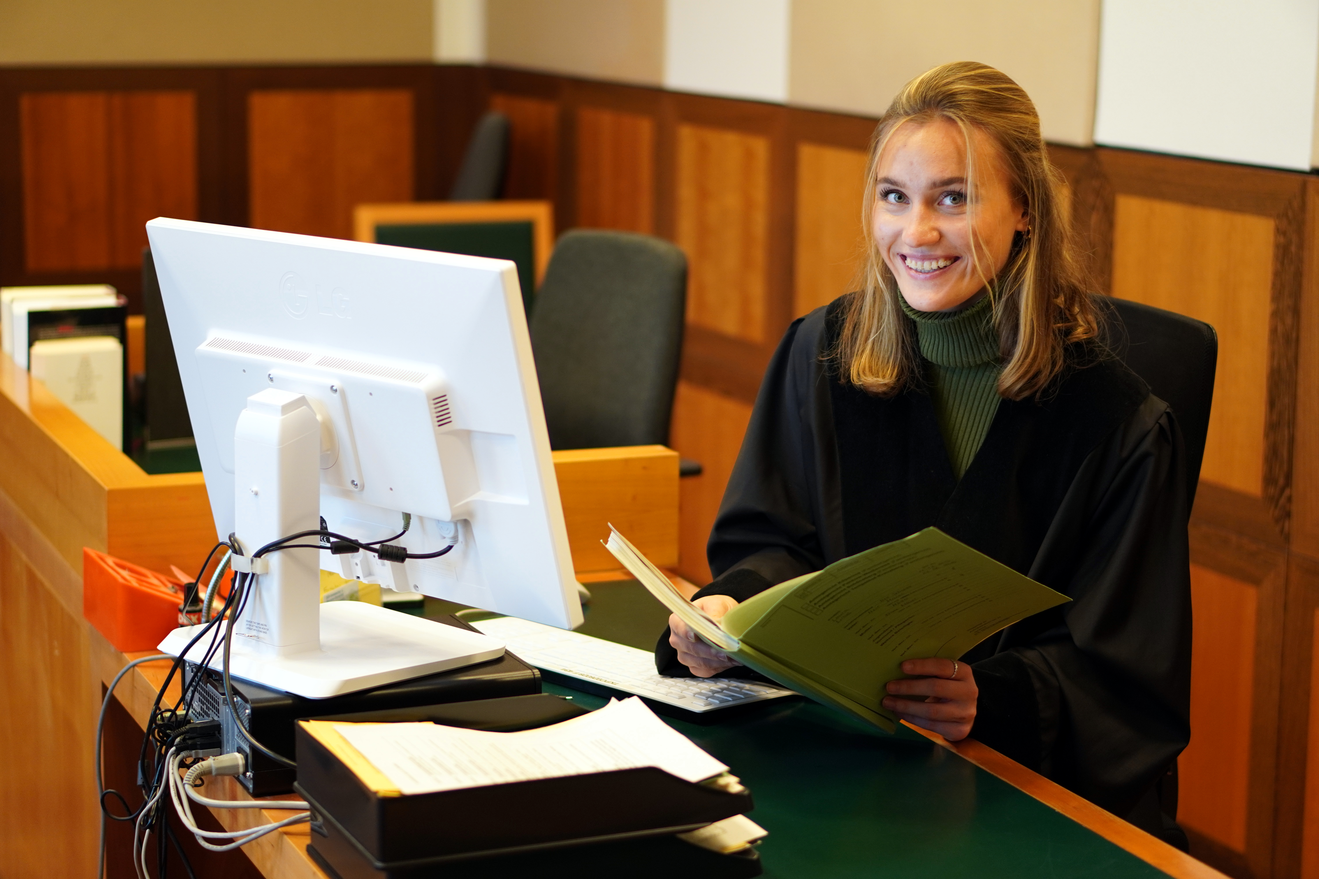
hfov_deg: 27.0
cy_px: 440
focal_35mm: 75
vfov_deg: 18.2
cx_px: 660
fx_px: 2748
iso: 500
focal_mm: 50
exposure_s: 1/80
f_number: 1.8
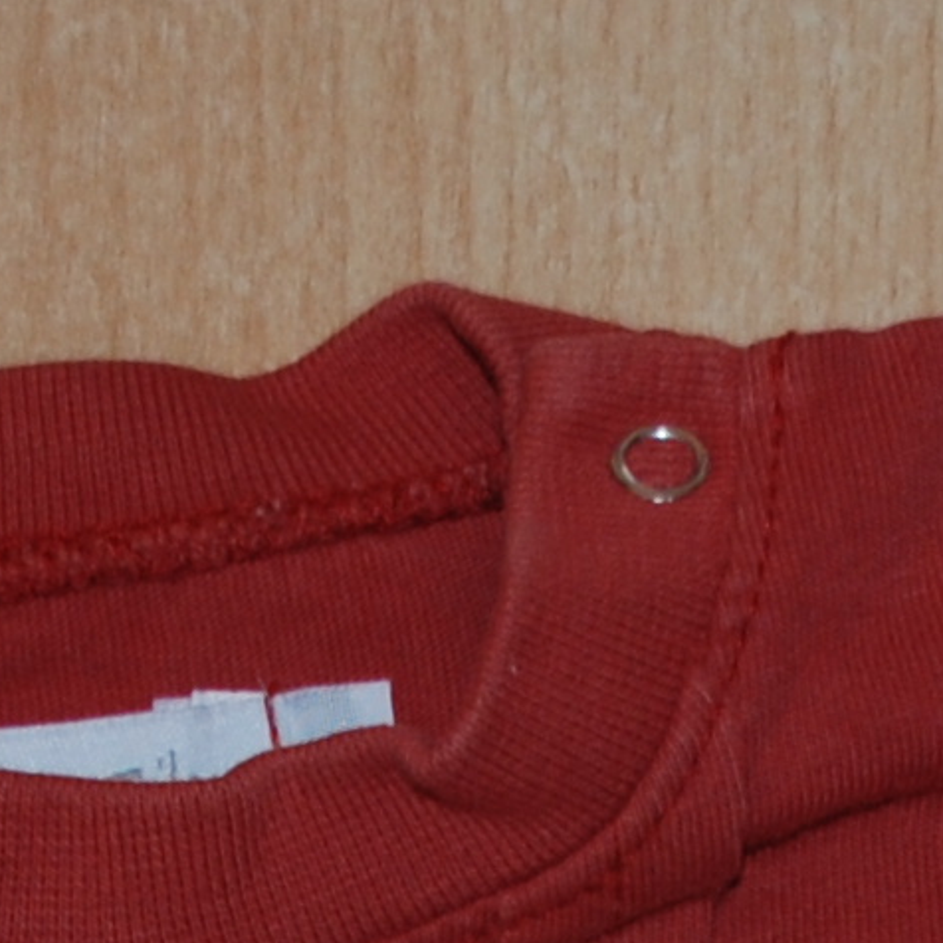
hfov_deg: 6.0
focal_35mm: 291
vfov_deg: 5.8
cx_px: 731
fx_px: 8969
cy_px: 2314
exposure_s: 1/60
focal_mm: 28
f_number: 4
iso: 200
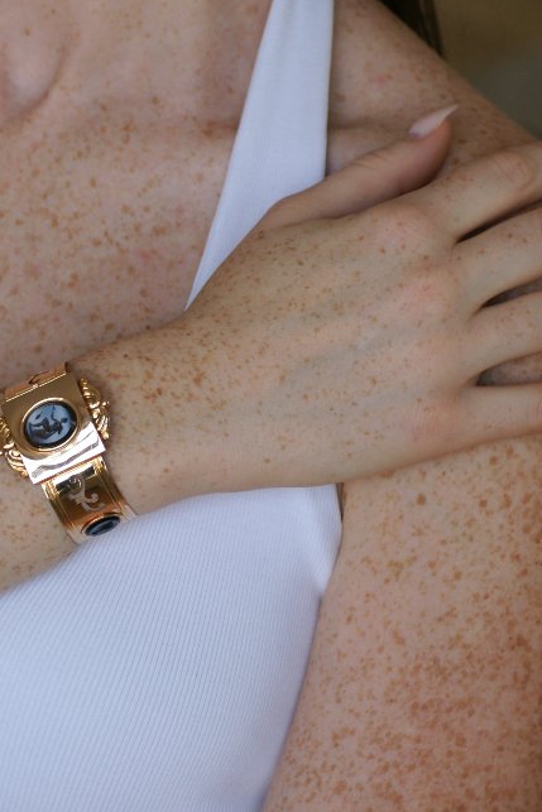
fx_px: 4424
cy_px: 441
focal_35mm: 196
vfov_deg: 10.5
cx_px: 61
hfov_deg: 7.0
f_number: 4
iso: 200
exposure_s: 1/160
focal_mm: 70
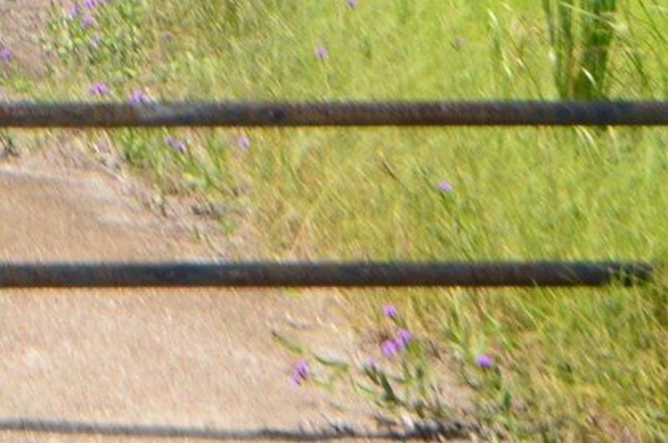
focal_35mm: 187
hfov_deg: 10.5
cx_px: -446
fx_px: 3465
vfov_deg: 6.9
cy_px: -593
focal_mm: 24
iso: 400
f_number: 10
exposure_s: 1/320
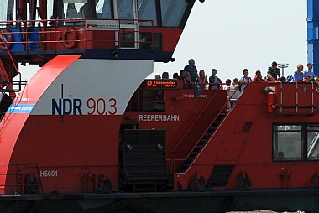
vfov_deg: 4.5
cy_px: 60
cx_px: 203
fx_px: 2690
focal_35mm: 303
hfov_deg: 6.8
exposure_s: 1/1000
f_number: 5.6
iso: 180
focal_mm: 75
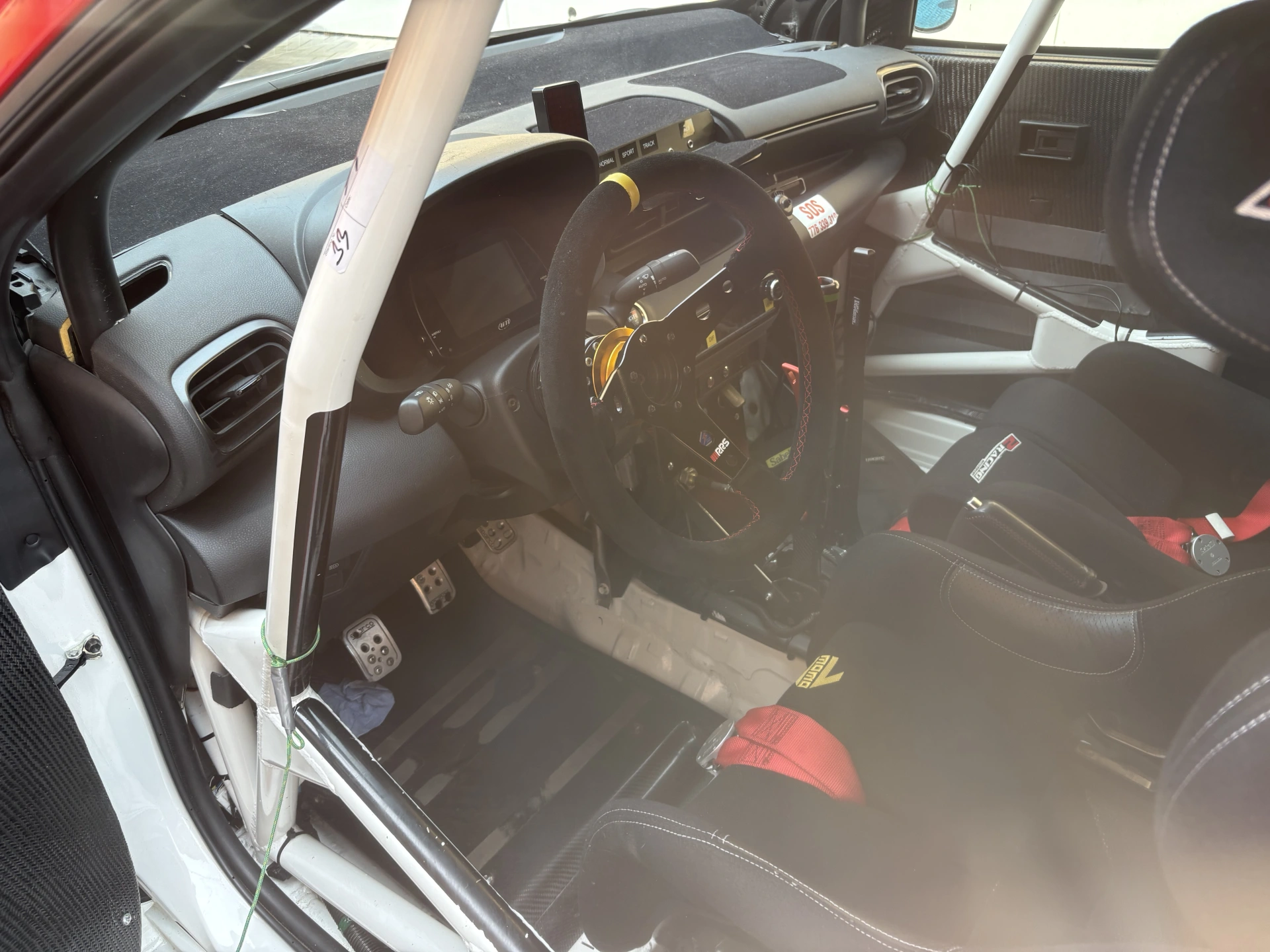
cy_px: 476
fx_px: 954
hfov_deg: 67.3
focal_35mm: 26
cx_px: 635
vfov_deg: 53.1
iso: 50
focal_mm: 5.96
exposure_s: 1/248
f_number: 1.6
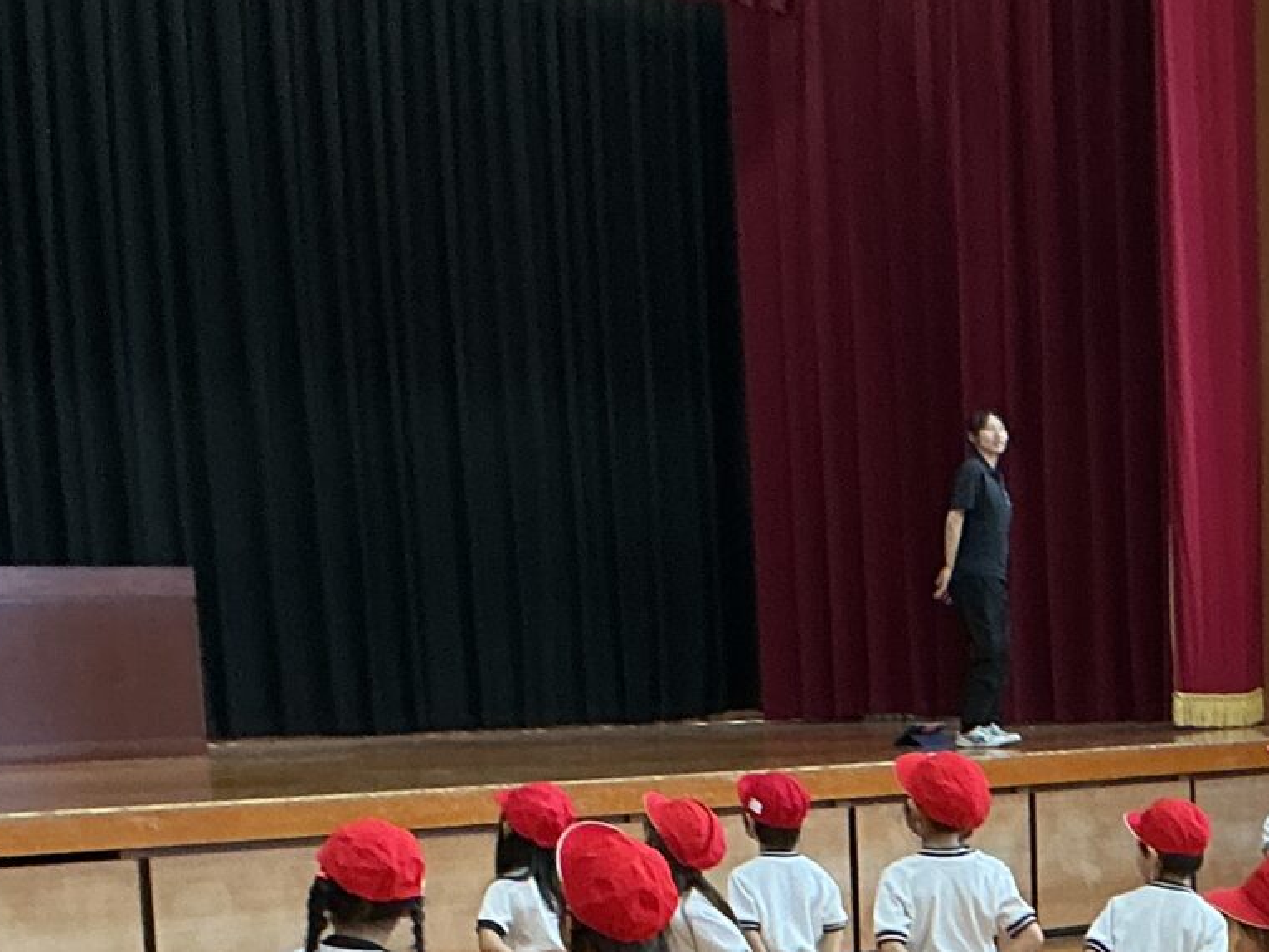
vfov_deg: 14.5
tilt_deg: -10.5
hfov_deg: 19.8
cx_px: 1196
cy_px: 1284
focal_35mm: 97
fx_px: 3557
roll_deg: +0.8
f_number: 1.8
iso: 100
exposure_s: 1/60
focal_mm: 3
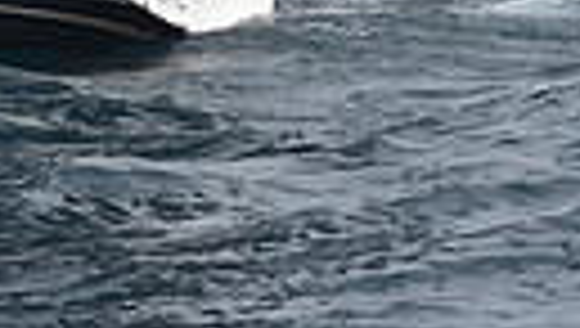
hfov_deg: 6.5
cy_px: -912
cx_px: -223
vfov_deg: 3.5
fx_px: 5067
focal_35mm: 329
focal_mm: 70
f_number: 10
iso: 250
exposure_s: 1/800
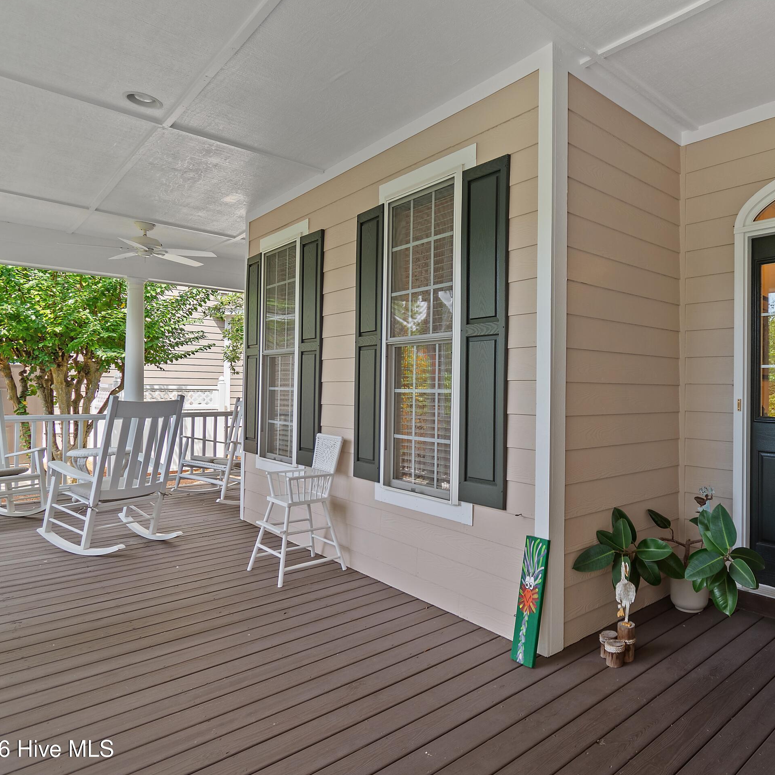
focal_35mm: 20
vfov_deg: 74.8
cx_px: 549
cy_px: 381
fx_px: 507
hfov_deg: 71.4
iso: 100
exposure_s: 1/20
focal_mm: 10
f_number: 4.5
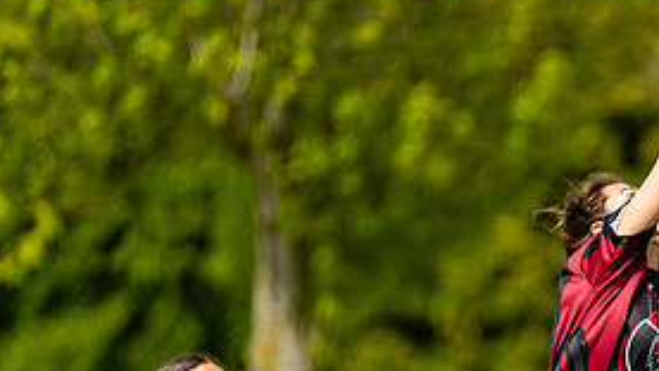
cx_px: 728
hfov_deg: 2.2
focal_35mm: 1003
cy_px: 391
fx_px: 17532
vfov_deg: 1.2
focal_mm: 400
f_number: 4
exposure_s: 1/1000
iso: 220
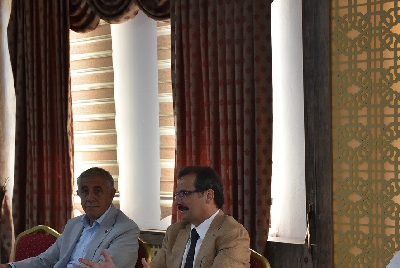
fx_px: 1068
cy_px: 195
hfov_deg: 21.2
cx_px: 206
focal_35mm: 96
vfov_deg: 14.2
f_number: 5.6
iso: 800
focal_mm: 42
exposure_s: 1/125
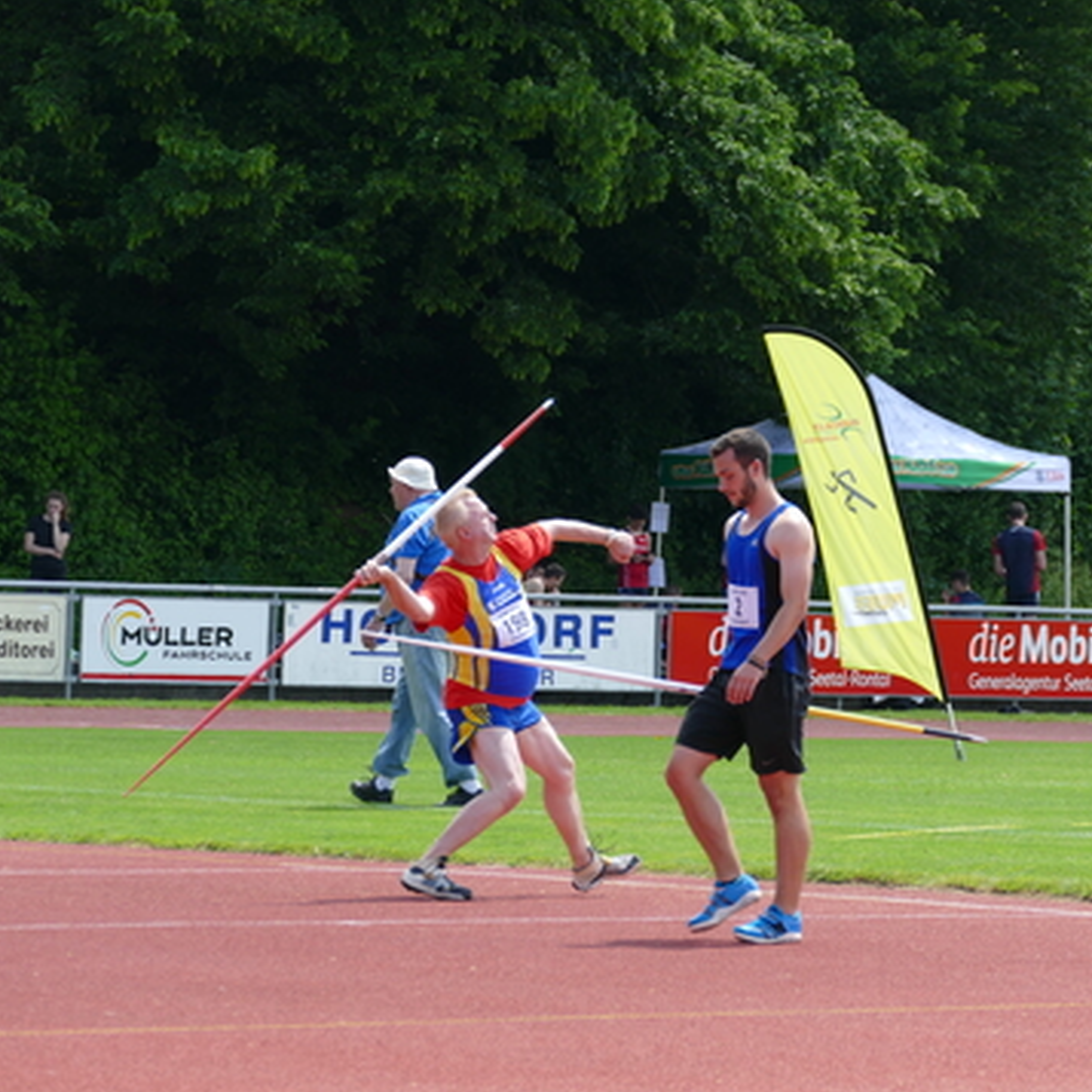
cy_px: 548
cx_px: 587
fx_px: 10778
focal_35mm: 302
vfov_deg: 5.8
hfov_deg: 5.8
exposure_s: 1/320
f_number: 4
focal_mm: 85.83
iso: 125
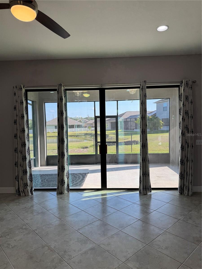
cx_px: 101
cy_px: 134
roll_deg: +0.3
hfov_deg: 56.8
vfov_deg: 71.6
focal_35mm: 24
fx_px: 187
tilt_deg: -3.4
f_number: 1.78
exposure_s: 1/345
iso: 80
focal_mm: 6.76
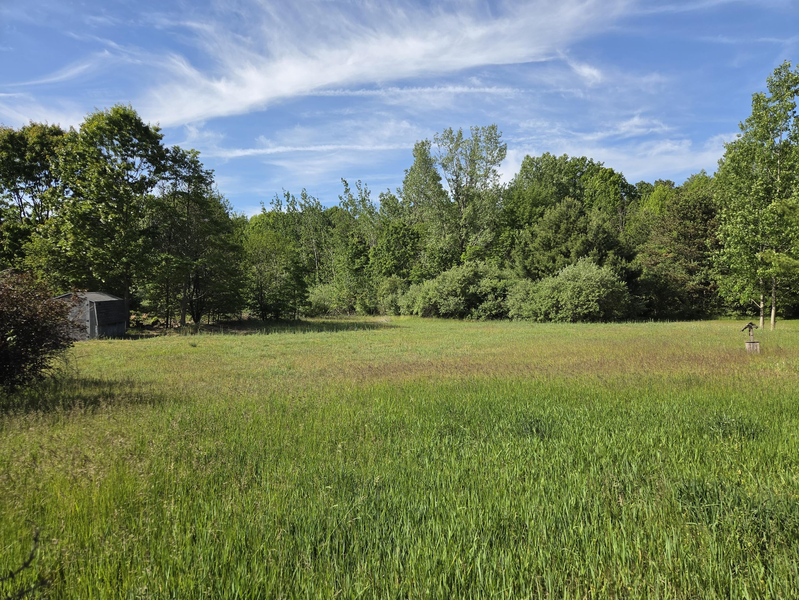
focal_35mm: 23
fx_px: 531
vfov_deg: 58.9
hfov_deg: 73.9
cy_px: 300
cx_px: 400
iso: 80
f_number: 1.8
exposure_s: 1/3628
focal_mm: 5.4
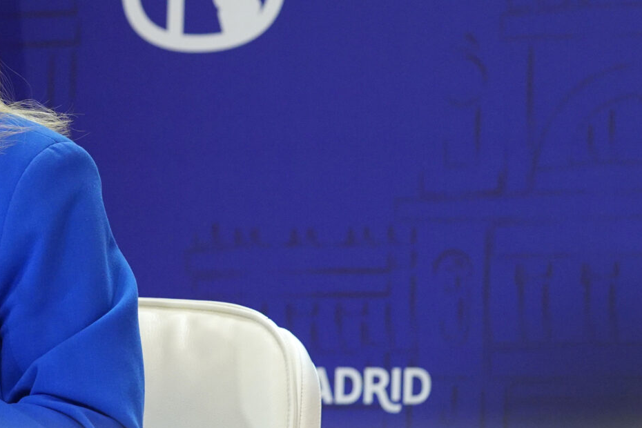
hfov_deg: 8.3
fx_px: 4369
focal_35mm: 245
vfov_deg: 5.6
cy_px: 42
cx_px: -197
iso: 3200
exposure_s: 1/320
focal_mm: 89
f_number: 4.5
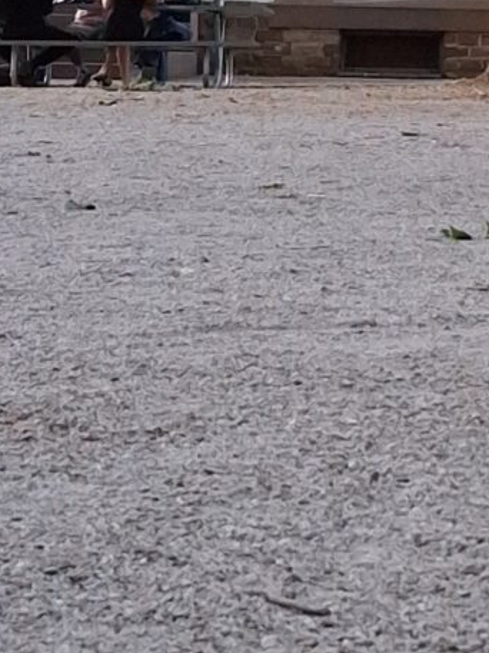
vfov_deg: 13.2
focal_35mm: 146
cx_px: 716
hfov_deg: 9.9
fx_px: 2750
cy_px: -100
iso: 200
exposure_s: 1/100
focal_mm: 3.98
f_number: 1.8
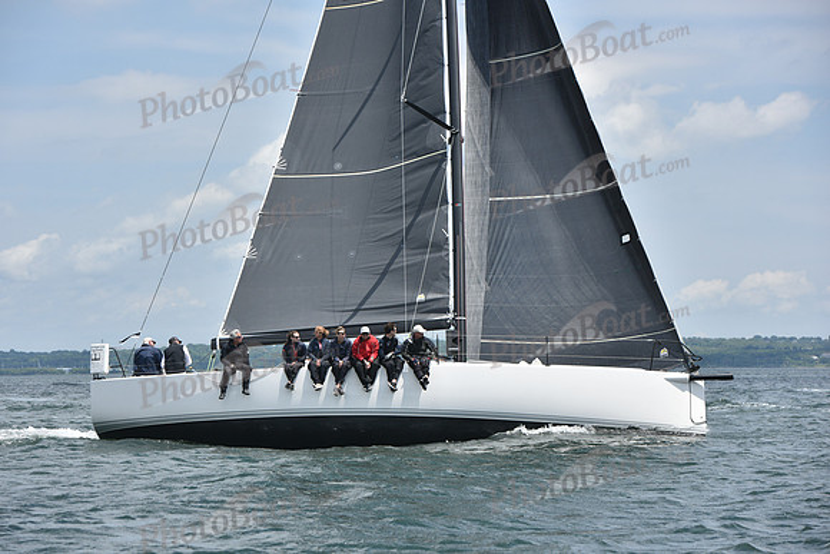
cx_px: 415
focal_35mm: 122
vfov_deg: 11.2
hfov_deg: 16.8
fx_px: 2813
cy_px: 277
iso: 250
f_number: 6.3
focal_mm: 122
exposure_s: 1/1600
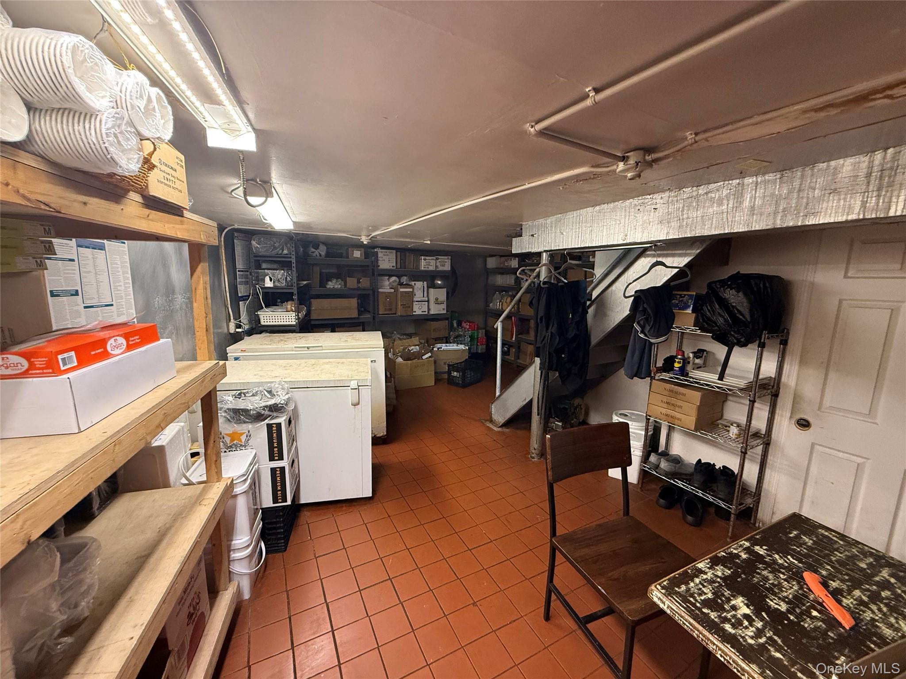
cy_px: 340
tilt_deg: -9.3
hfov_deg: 102.1
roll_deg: -1.6
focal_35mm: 14
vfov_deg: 85.7
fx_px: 366
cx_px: 453
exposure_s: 1/60
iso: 400
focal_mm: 2.22
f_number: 2.2
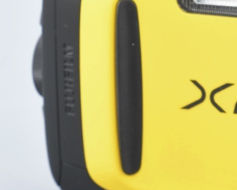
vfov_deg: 2.6
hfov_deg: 3.3
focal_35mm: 586
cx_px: 259
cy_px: 85
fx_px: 4112
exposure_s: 1/250
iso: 400
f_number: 13
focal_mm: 180
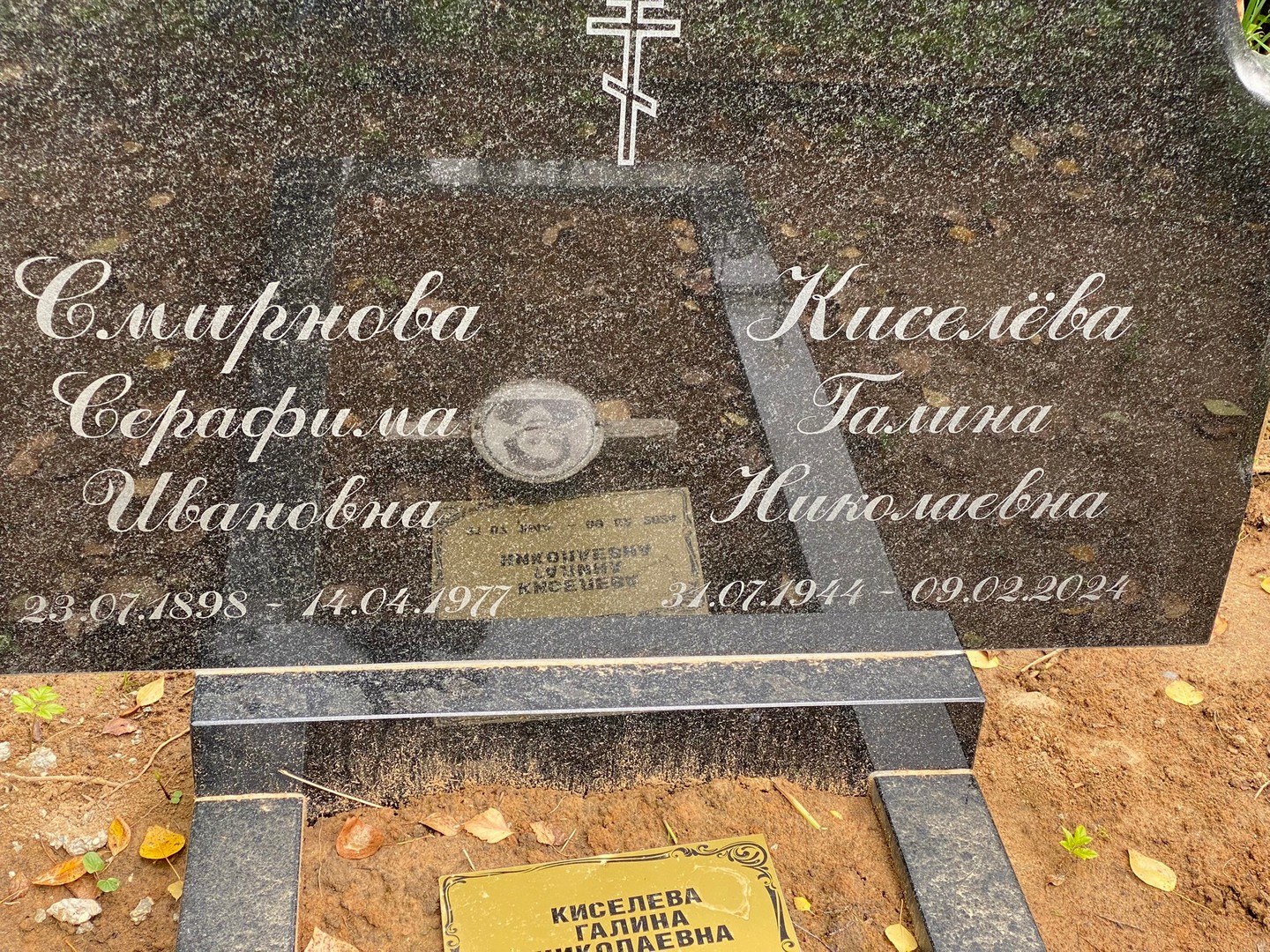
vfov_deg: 28.0
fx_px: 1908
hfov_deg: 36.8
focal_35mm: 52
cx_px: 635
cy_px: 476
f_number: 2
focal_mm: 6
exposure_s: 1/122
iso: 40
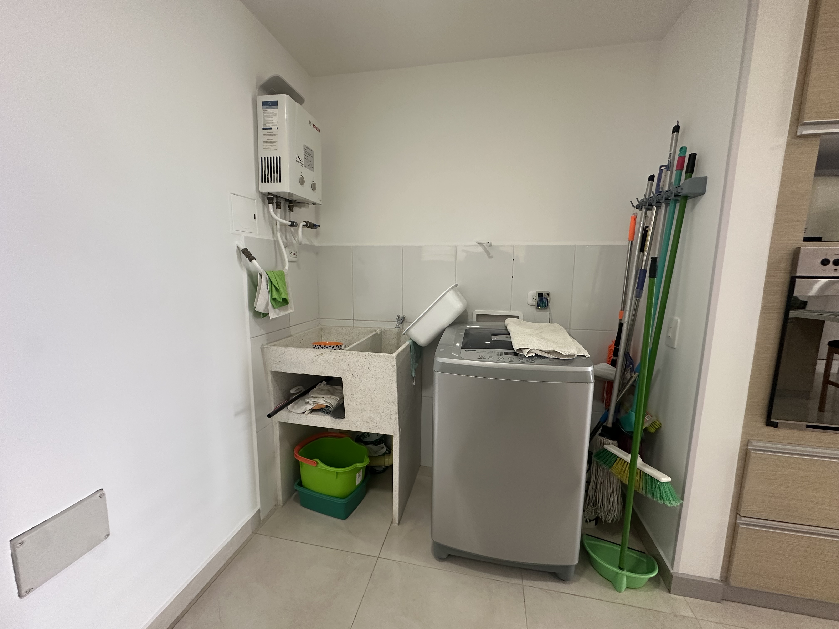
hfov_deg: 102.1
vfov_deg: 85.7
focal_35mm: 14
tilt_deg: -8.1
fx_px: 339
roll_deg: +0.0
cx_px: 420
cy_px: 314
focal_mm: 2.22
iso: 250
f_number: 2.2
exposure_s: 1/121
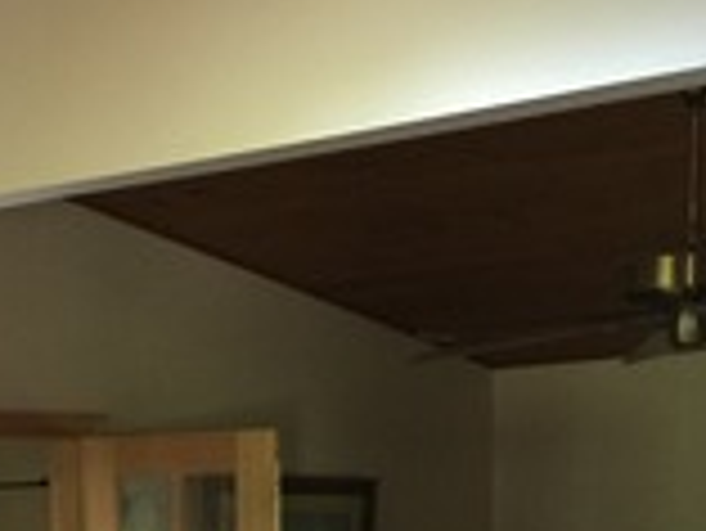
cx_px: -9
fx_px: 2408
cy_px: 810
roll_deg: +0.2
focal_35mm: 118
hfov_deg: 16.3
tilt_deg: -6.5
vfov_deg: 12.0
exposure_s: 1/4
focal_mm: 4.15
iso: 80
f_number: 2.2
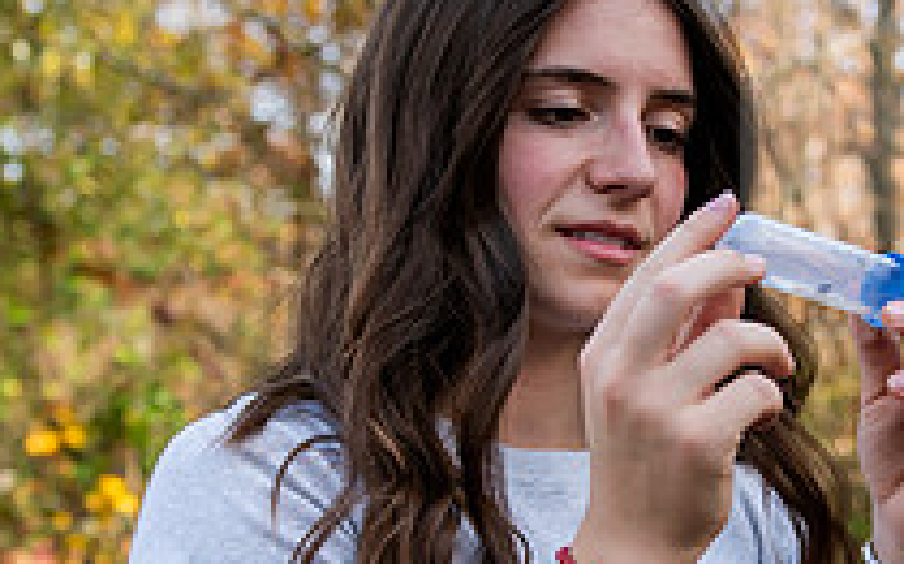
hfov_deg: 22.9
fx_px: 2216
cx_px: 611
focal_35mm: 90
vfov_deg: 14.5
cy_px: 411
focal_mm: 32
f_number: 3.2
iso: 125
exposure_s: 1/400
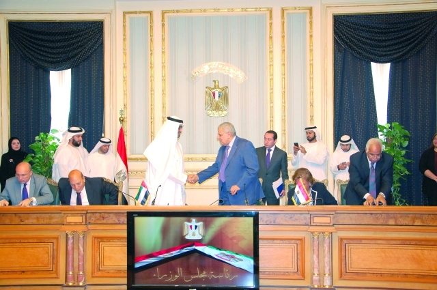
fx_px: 509
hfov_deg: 46.5
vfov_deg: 31.8
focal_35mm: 42
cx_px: 218
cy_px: 145
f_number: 4.2
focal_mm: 28
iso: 900
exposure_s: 1/60
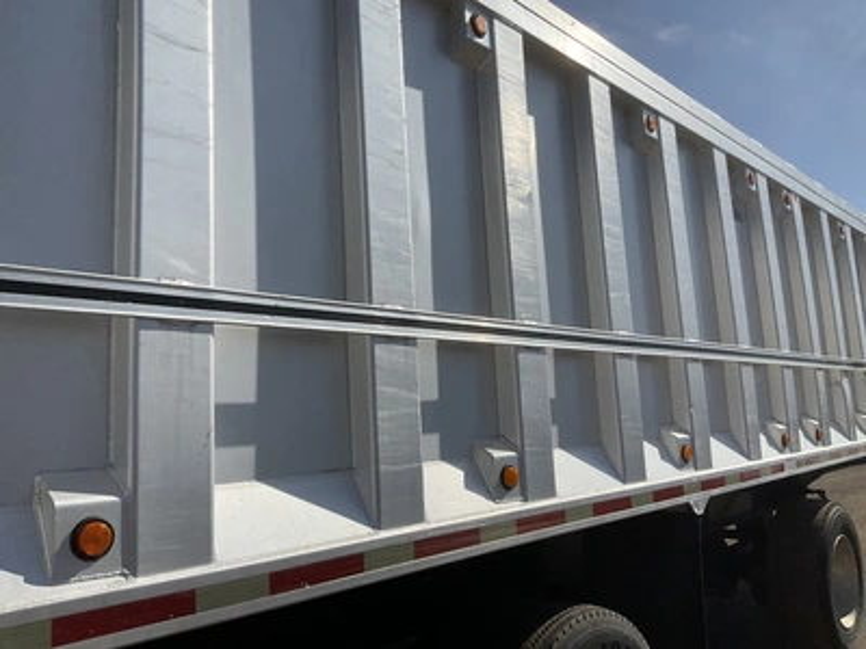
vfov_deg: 48.2
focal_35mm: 29
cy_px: 324
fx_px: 726
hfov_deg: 61.7
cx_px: 433
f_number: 1.8
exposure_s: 1/4405
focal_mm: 3
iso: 25
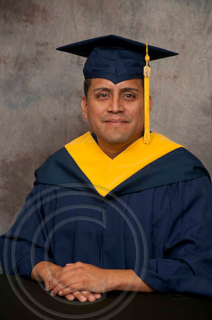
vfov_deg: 16.1
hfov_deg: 10.7
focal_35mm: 128
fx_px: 1129
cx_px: 106
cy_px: 160
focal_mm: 85
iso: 200
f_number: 5.6
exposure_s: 1/60
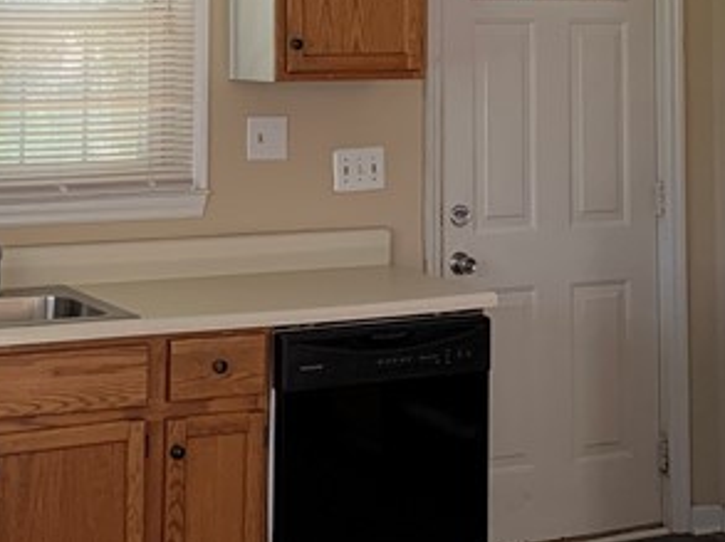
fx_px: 1904
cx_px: 376
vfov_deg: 15.8
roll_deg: -0.7
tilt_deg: +1.8
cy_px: -17
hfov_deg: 21.6
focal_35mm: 91
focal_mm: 4.25
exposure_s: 1/79
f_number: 1.8
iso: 100
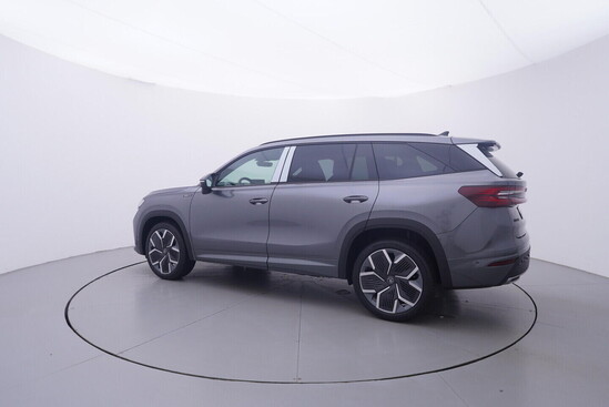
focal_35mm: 22
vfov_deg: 56.2
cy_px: 204
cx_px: 304
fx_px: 381
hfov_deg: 77.3
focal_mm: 15
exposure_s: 1/80
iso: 200
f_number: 5
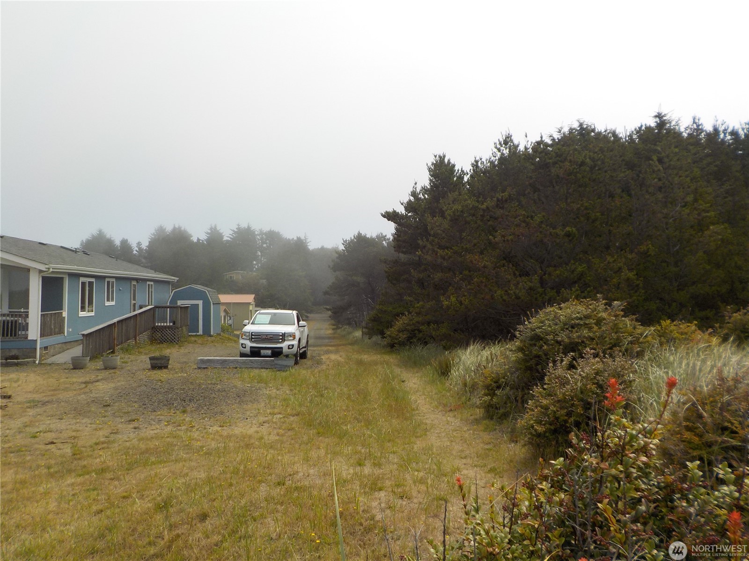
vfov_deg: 46.8
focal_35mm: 30
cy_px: 280
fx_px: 649
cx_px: 374
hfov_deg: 60.0
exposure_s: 1/1250
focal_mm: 4.1
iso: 125
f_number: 3.3
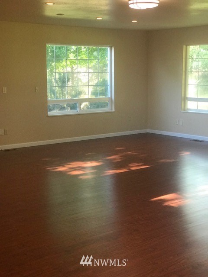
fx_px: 457
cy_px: 138
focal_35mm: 57
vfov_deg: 33.8
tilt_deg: -8.1
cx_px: 104
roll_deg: -0.6
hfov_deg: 25.7
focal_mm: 6.6
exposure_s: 1/60
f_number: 2.8
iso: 160
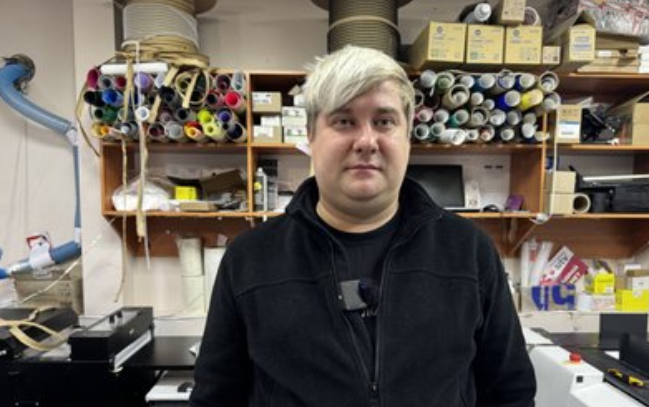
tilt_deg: -5.4
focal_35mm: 26
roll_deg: +0.2
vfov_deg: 47.4
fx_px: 460
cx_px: 327
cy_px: 246
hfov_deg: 70.4
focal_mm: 6.76
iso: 200
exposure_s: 1/84
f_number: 1.78
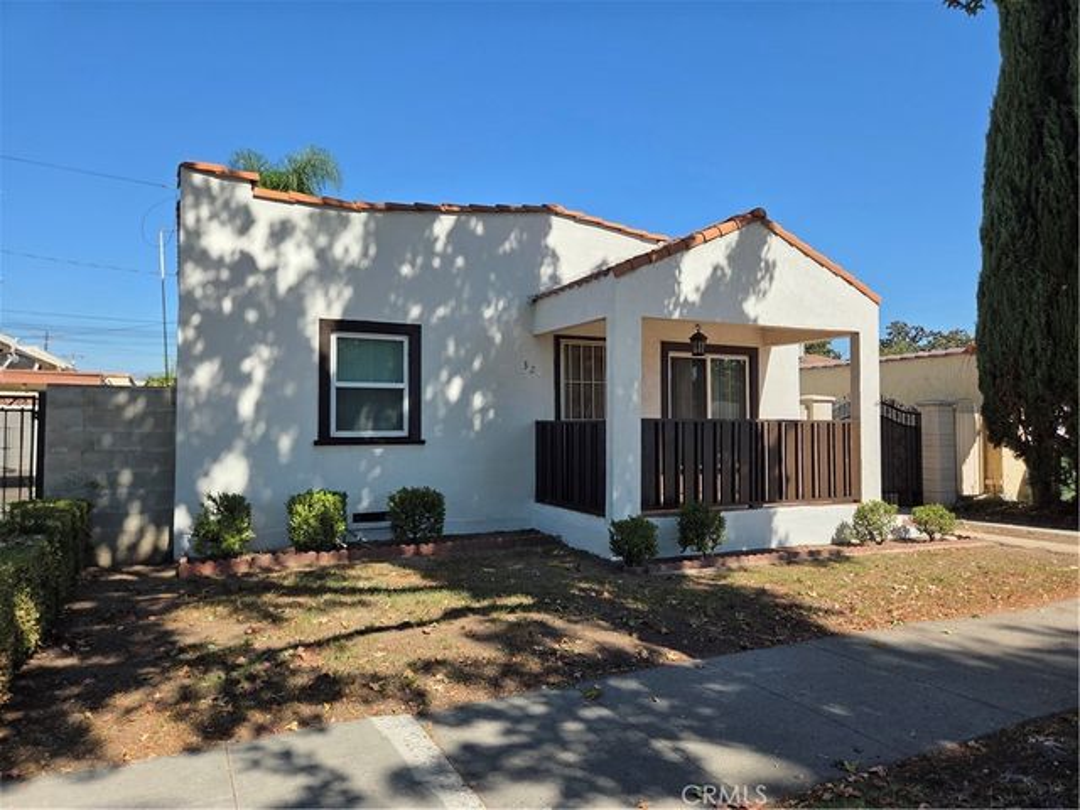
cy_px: 405
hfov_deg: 73.9
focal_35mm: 23
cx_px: 540
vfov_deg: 58.9
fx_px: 718
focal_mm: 5.4
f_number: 1.8
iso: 80
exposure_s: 1/5545
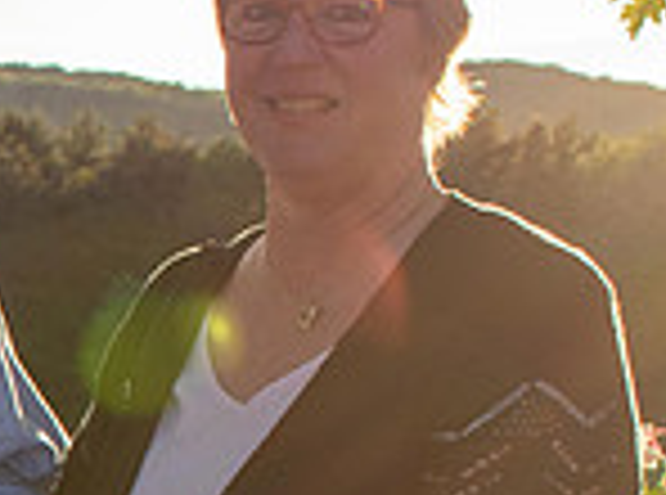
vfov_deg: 6.4
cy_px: 654
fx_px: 4372
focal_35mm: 228
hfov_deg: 8.4
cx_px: -553
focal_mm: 34
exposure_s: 1/160
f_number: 6.3
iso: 100
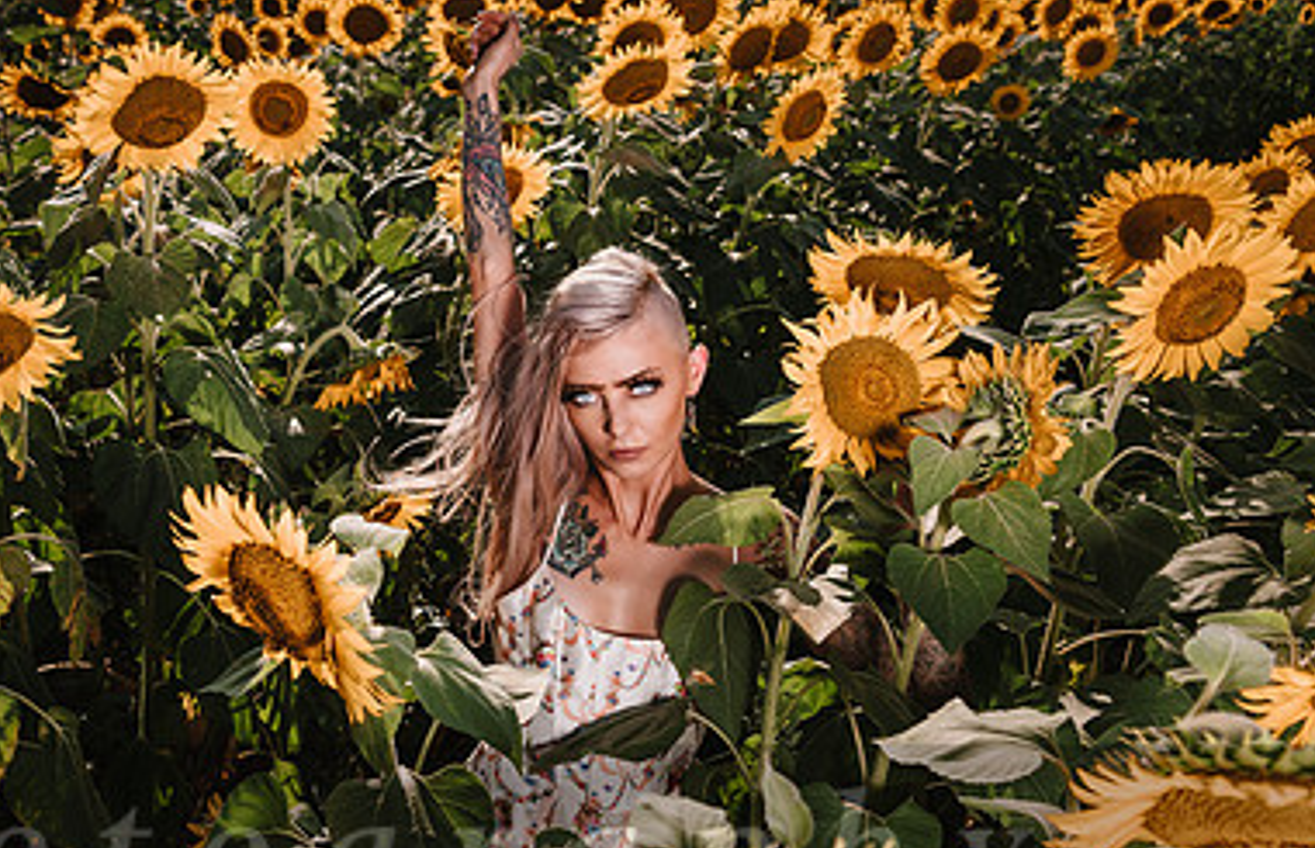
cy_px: 407
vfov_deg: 34.3
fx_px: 1374
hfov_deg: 49.0
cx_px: 319
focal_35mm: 38
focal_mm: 24
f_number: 5
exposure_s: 1/250
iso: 64
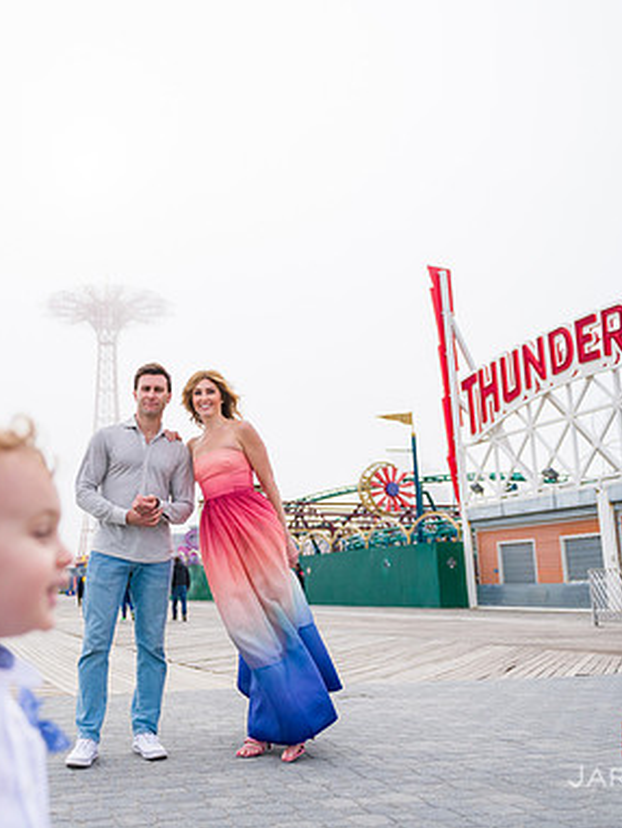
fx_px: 838
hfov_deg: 39.5
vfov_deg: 52.6
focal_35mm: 35
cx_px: 147
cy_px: 415
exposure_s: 1/4000
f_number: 3.2
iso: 200
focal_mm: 24
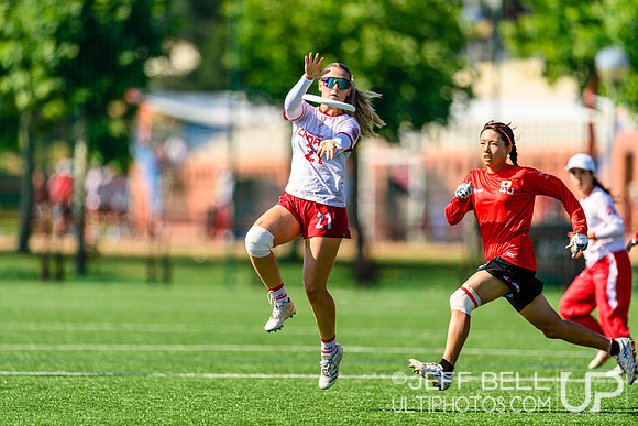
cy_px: 213
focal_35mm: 400
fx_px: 7090
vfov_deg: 3.4
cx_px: 319
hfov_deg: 5.2
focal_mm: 400
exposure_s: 1/1250
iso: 100
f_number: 3.2
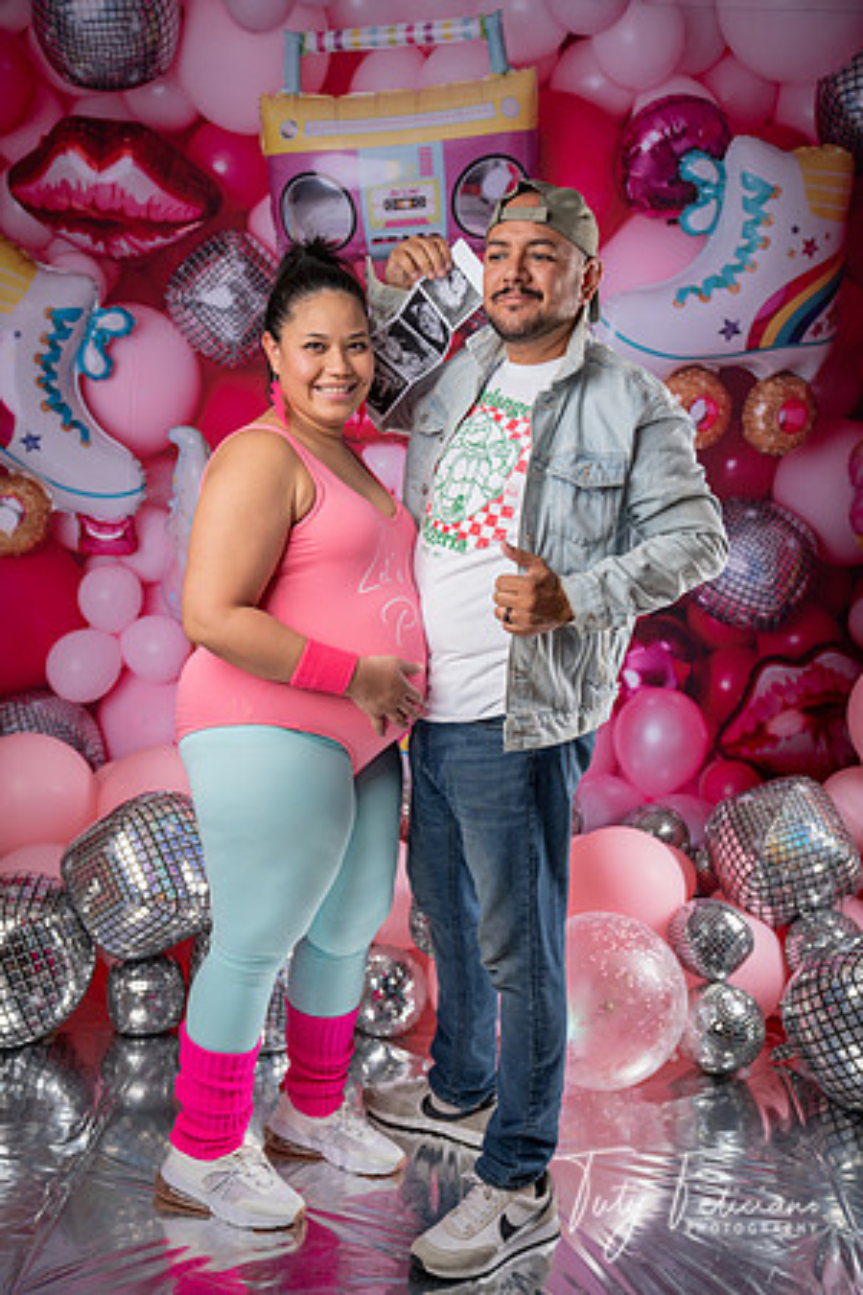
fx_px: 1510
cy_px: 648
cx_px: 432
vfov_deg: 46.4
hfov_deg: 31.9
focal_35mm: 42
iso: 50
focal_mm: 42
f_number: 3.5
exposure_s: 1/60
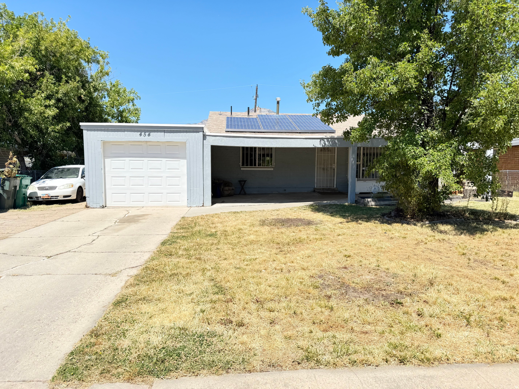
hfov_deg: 71.6
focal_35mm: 24
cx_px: 260
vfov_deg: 56.8
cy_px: 194
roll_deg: -0.9
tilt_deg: -5.1
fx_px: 360
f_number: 1.78
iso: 80
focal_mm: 6.76
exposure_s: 1/1524
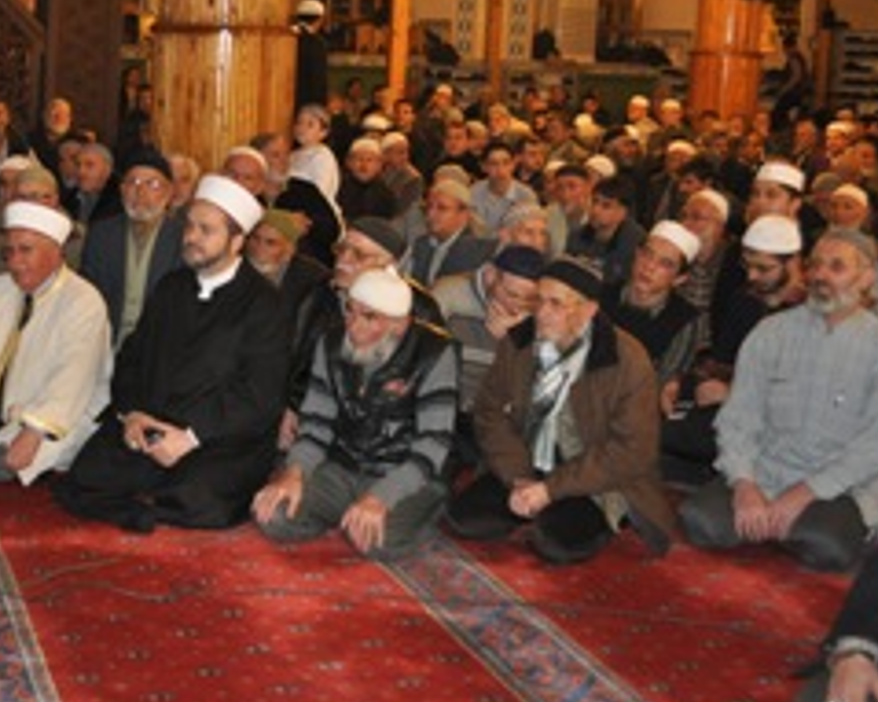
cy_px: 239
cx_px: 110
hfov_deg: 31.2
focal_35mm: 58
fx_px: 1507
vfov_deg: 26.1
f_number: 4
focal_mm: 22
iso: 800
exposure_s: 1/60
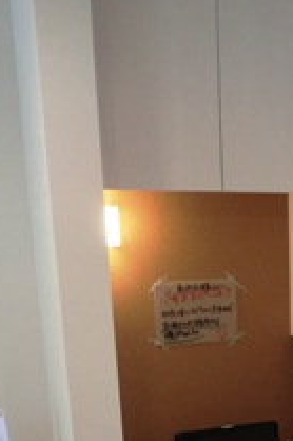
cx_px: 323
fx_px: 709
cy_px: 418
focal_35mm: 58
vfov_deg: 32.3
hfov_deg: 22.1
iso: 125
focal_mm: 4.7
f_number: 2.8
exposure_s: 1/60
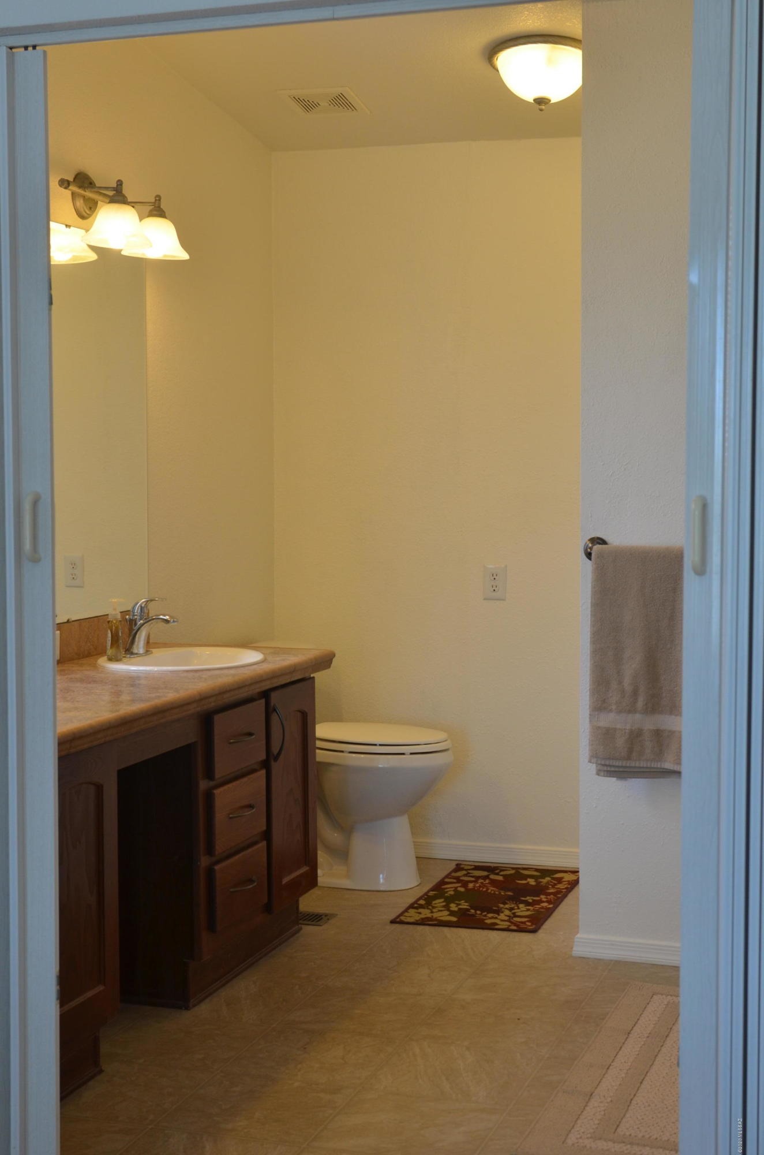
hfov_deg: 25.6
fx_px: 1679
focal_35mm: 52
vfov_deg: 37.9
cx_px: 382
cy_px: 578
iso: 400
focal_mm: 35
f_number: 5.6
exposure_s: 1/125
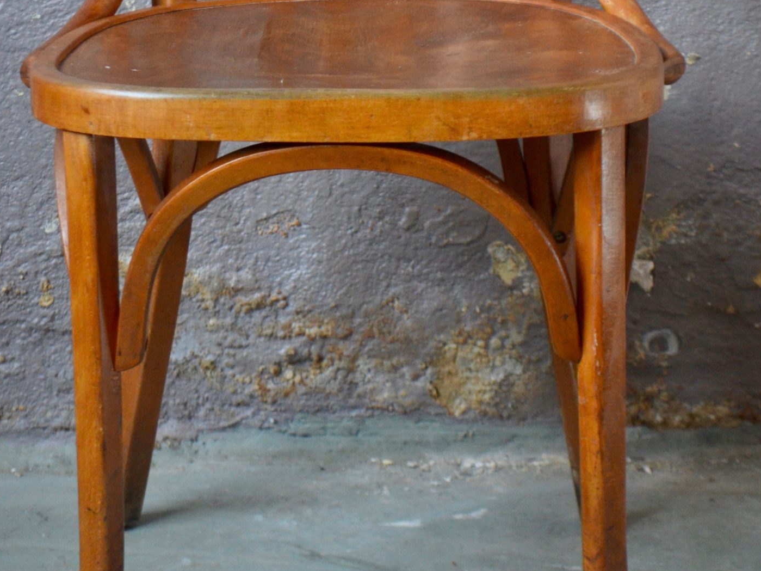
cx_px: 333
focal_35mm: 137
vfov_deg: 10.8
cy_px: 108
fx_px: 3012
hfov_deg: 14.4
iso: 1250
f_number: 5.6
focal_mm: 52
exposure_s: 1/25
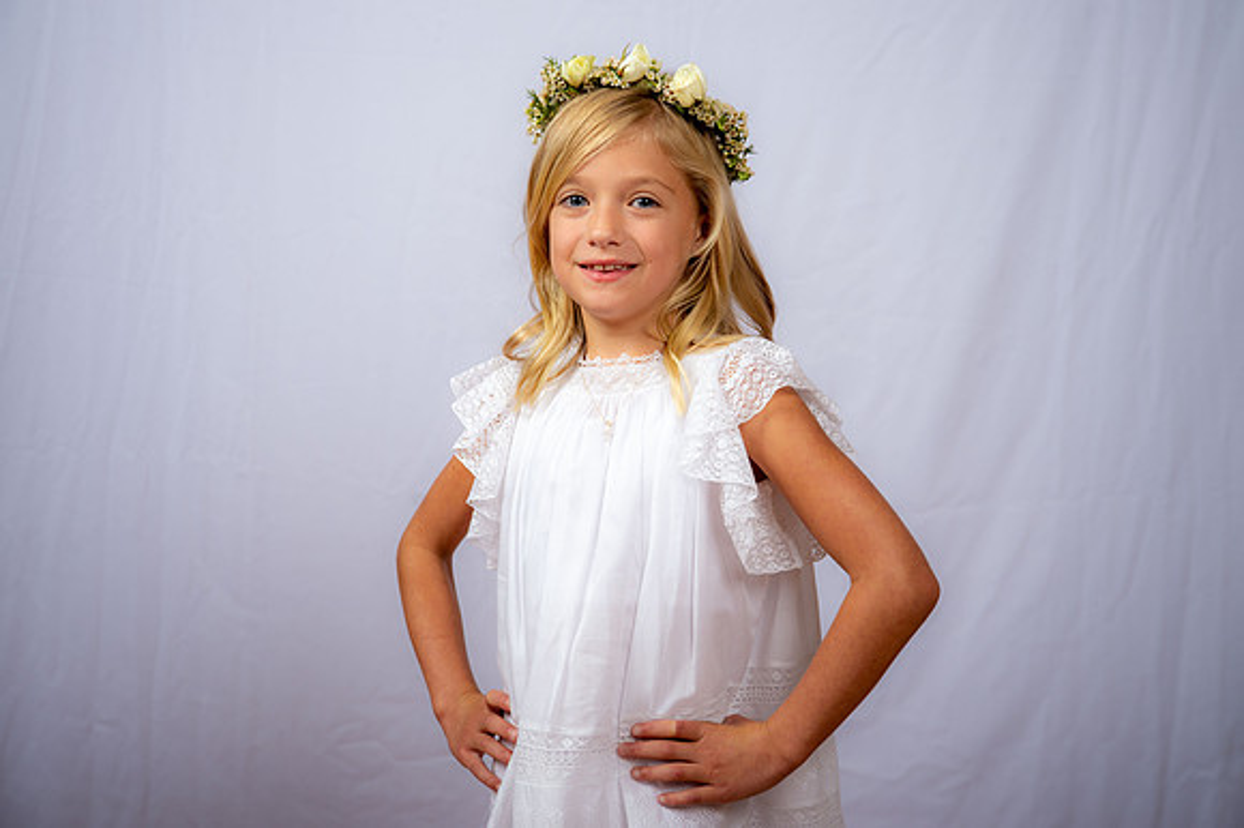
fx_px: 2245
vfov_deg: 20.9
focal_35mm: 65
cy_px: 414
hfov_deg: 31.0
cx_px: 622
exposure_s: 1/160
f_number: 6.3
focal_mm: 65
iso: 250
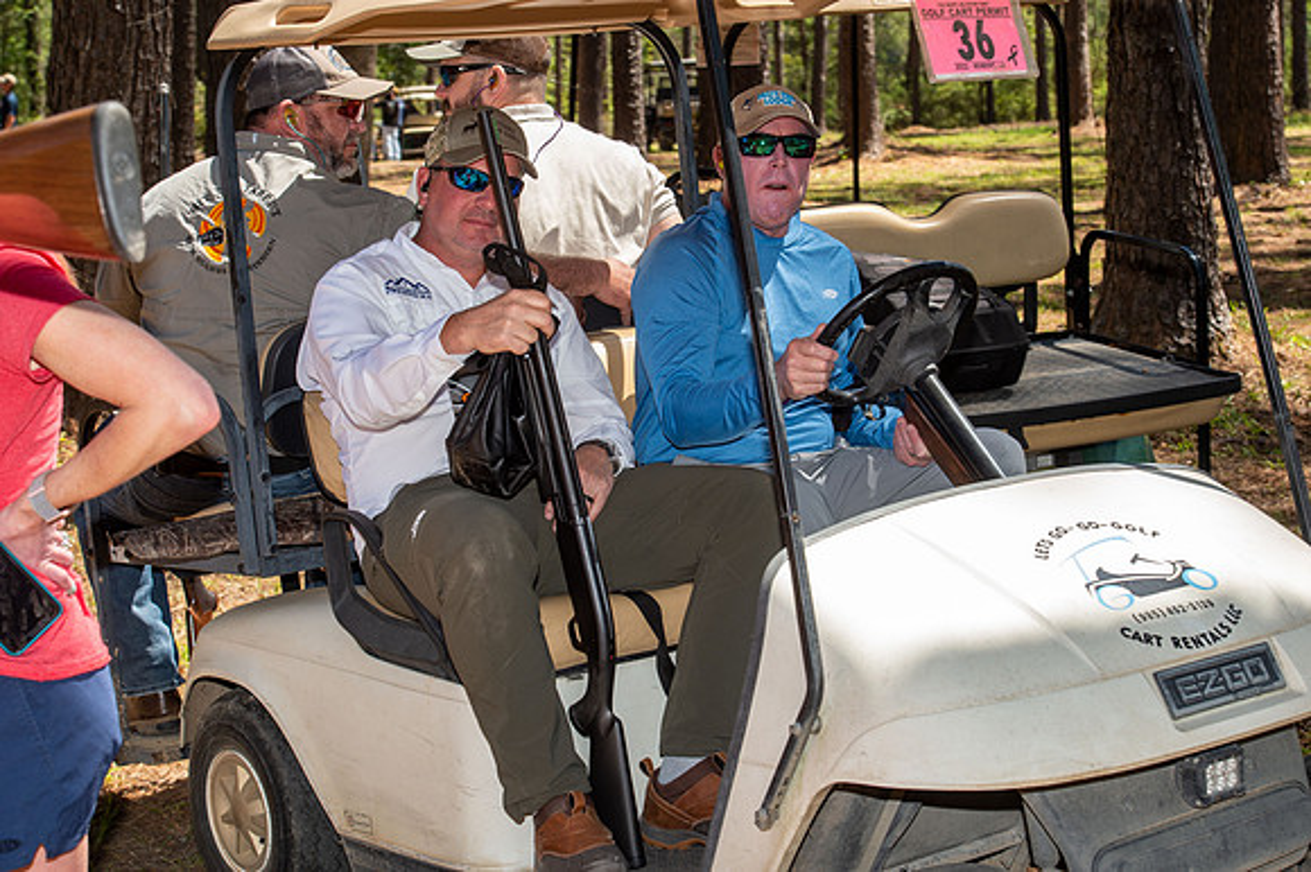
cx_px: 656
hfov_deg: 28.9
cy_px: 436
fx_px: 2548
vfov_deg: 19.4
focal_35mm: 70
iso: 280
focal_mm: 70
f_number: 10
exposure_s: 1/250
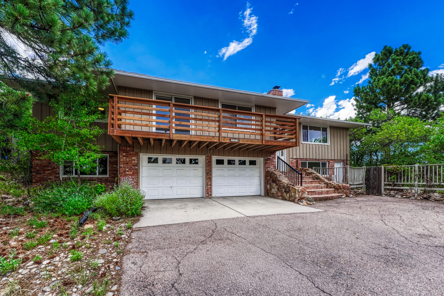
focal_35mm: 14
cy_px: 148
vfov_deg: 81.2
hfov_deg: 104.3
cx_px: 222
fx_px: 173
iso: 400
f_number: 8
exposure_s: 1/800
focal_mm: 14
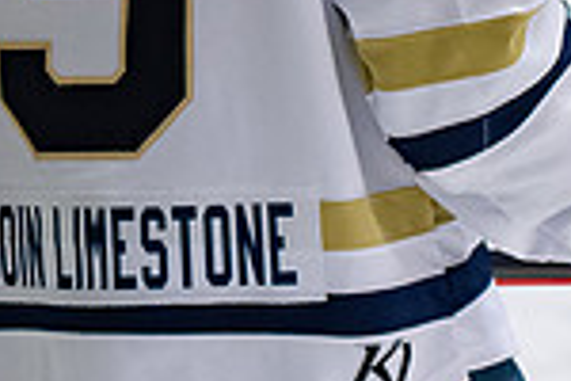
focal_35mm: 471
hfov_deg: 4.4
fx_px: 7470
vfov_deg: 2.9
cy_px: -224
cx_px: 154
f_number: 3.2
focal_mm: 70
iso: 2000
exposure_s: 1/800
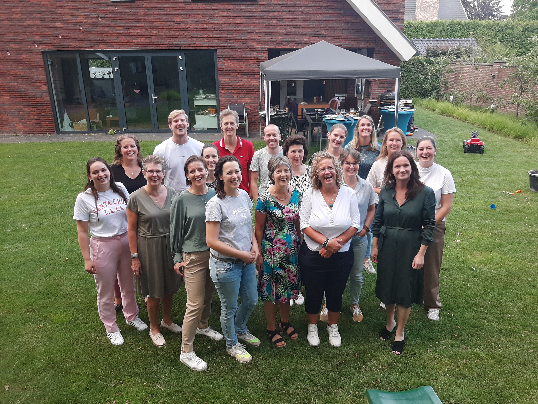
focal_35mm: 26
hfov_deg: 67.3
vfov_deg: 53.1
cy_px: 202
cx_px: 269
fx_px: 404
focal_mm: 3.93
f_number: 1.7
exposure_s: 1/100
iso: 40
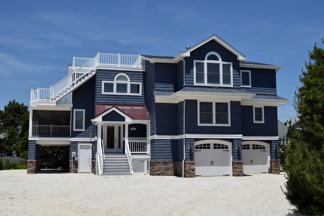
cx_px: 162
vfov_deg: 31.9
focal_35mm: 42
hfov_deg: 46.4
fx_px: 378
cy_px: 108
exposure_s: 1/400
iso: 100
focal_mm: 28
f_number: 10
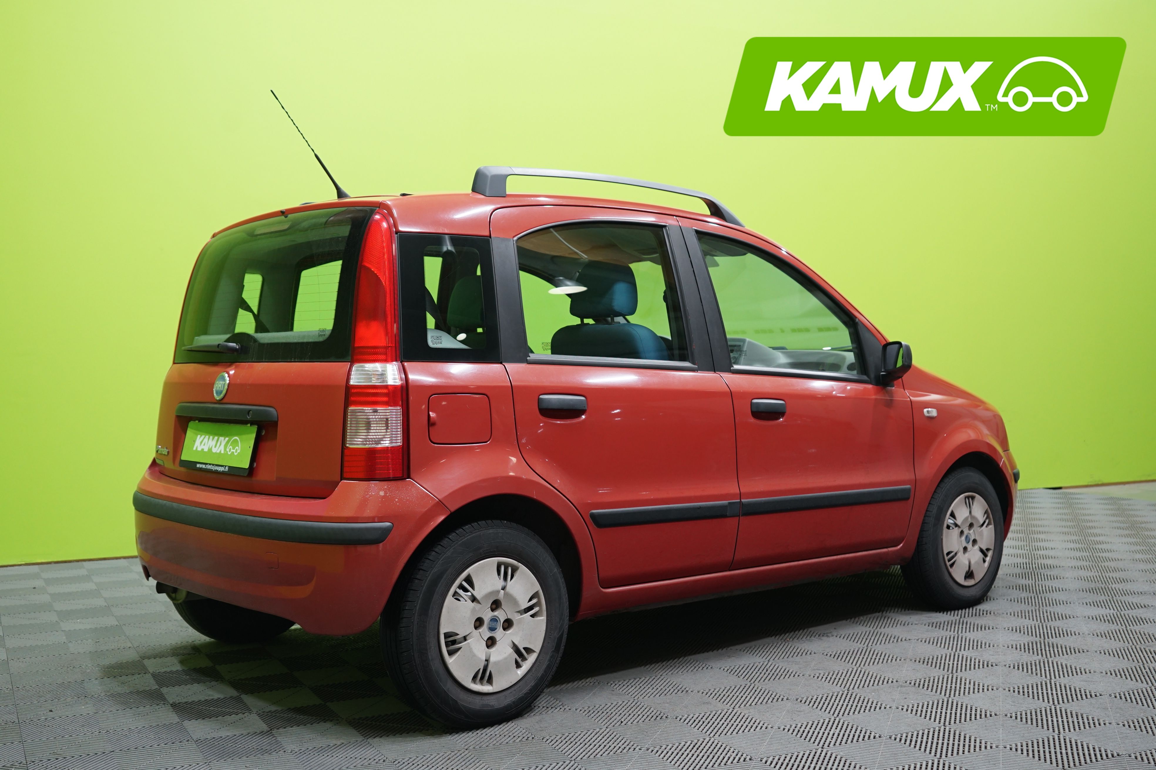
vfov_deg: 35.1
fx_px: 1220
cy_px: 385
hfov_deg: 50.7
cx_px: 578
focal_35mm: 38
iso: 640
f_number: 4.5
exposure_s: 1/20
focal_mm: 38
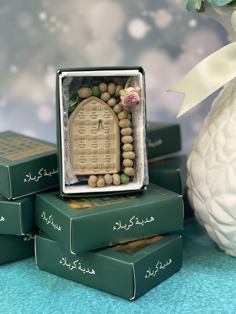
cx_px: 118
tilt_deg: -14.1
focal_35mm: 64
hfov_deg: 22.9
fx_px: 582
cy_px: 157
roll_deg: +2.3
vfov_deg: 30.3
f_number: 2.2
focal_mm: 7.5
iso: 160
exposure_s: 1/33
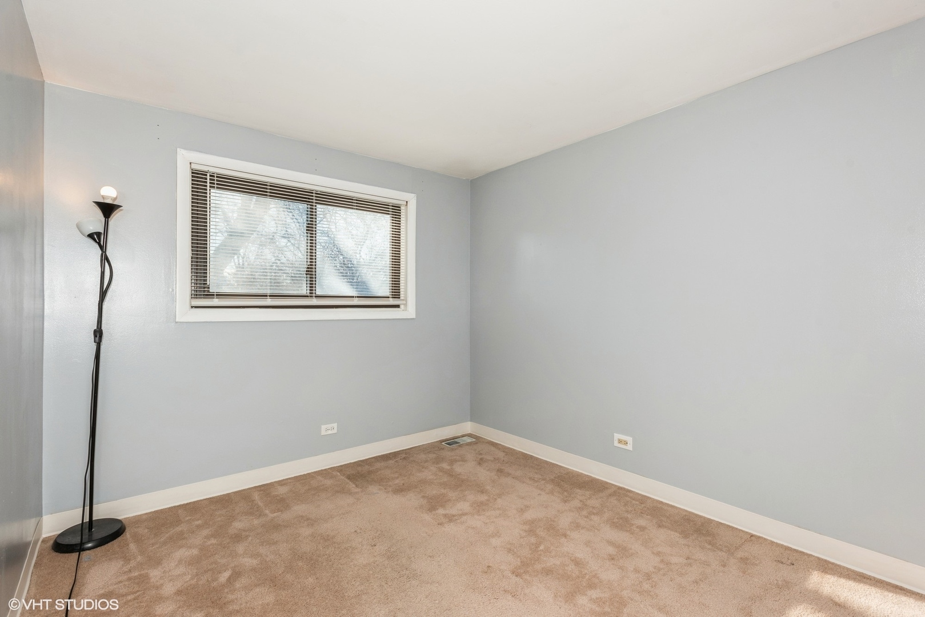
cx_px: 462
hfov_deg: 93.3
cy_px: 308
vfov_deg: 70.5
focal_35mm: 17
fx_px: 437
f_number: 8
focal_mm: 17
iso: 400
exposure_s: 1/250
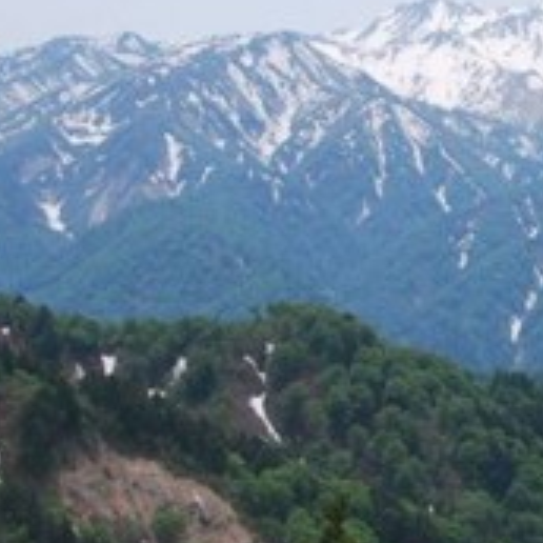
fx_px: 2078
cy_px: 205
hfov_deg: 14.6
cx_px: 565
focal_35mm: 117
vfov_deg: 14.9
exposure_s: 1/250
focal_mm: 35
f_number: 13
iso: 200
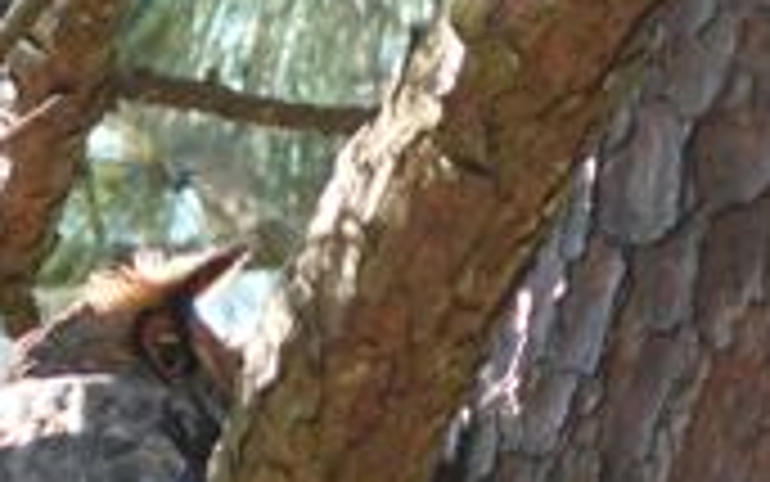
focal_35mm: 1669
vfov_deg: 0.8
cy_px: 378
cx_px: 68
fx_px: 35035
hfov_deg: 1.3
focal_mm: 88.8
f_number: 4
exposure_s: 1/125
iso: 100
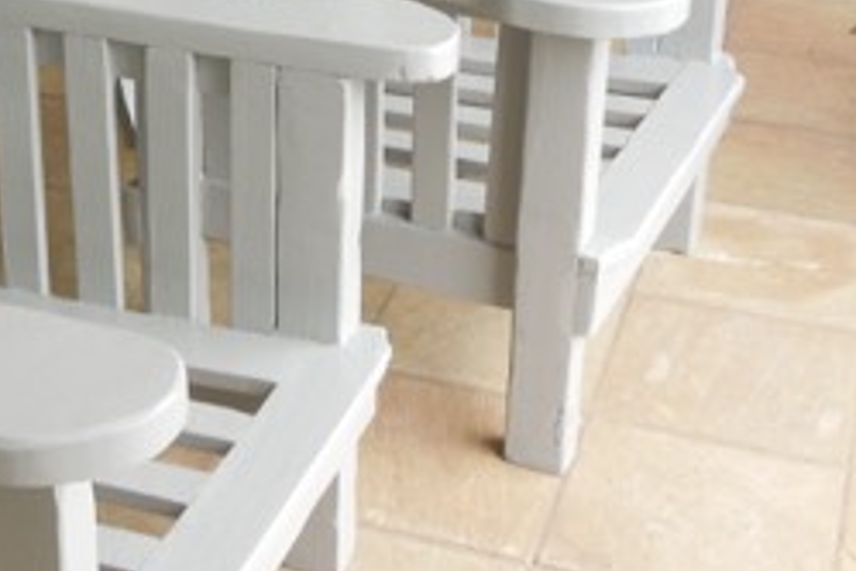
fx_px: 1736
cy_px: 60
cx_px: 138
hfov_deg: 27.0
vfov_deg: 18.4
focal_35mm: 73
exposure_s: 1/80
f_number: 3.3
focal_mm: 4.5
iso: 100
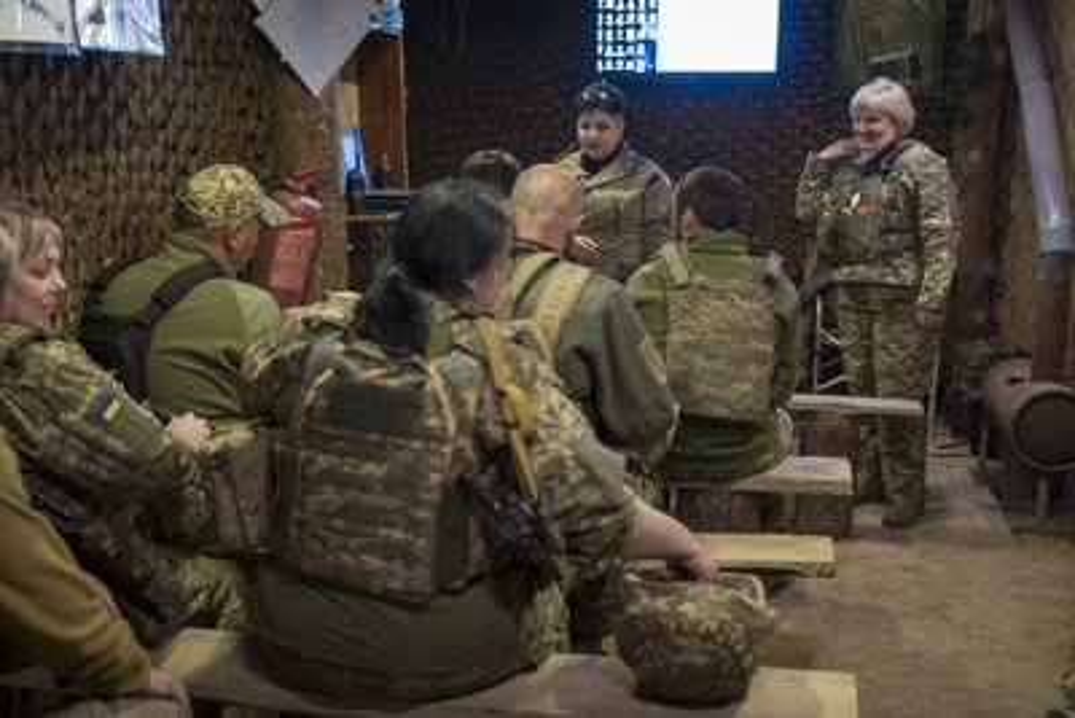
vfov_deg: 30.5
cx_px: 538
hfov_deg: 44.5
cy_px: 359
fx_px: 1314
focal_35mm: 44
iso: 4000
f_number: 2.8
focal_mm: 44
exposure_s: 1/50
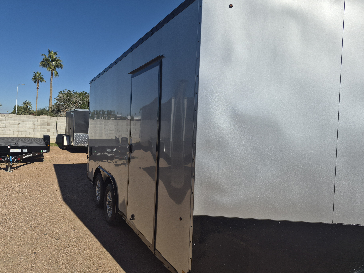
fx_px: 242
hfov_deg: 73.9
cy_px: 136
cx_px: 182
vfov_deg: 58.9
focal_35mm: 23
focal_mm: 5.4
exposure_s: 1/7696
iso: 40
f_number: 1.8
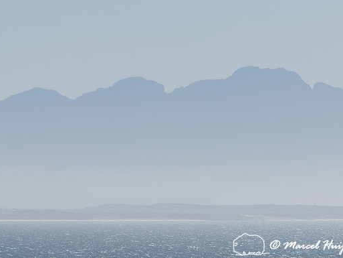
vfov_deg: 2.2
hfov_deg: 2.9
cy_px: 129
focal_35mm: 679
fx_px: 6730
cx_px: 175
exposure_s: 1/2000
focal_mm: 600
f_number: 13
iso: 400
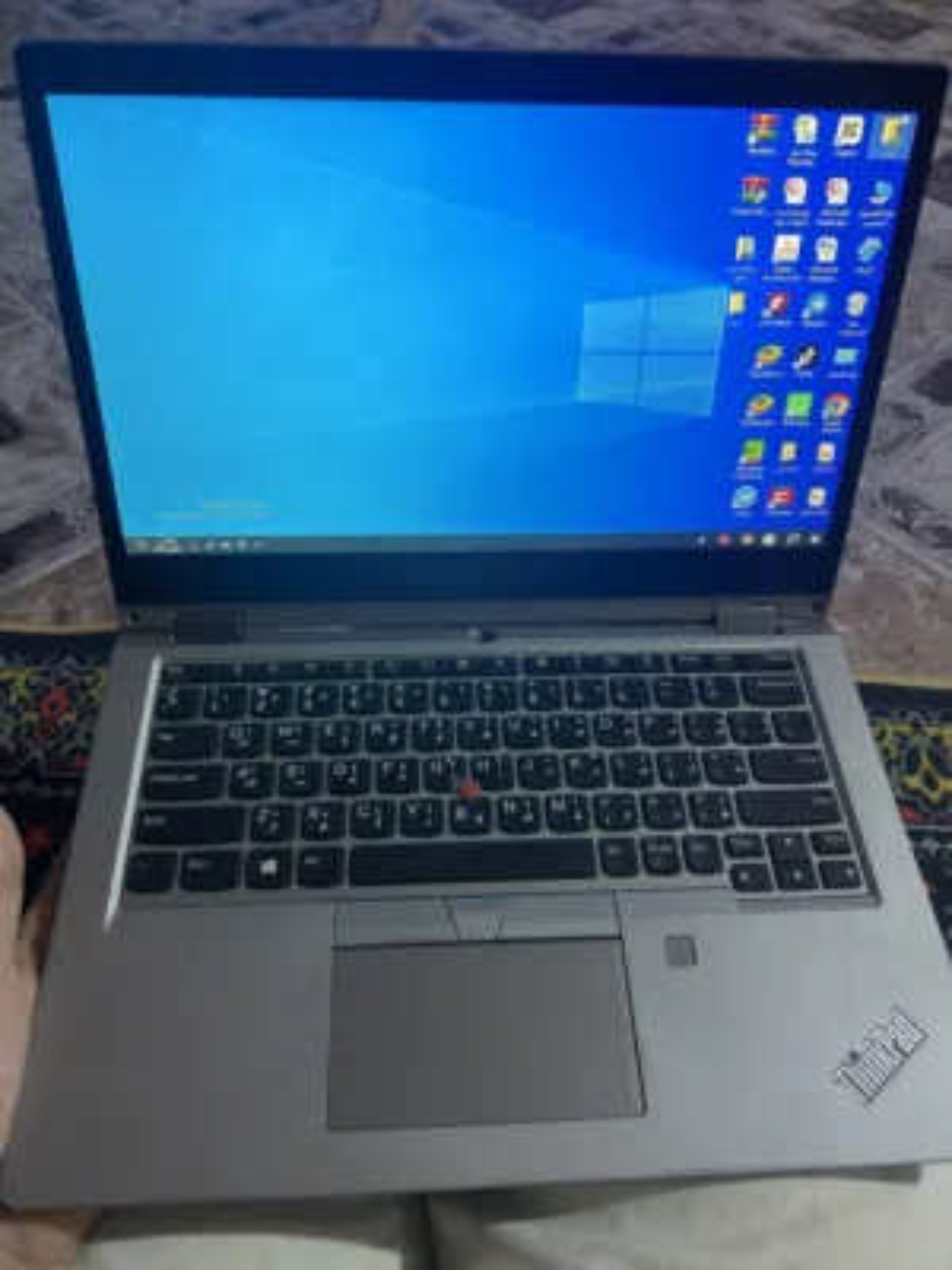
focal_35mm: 26
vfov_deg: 67.3
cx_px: 476
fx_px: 953
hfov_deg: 53.1
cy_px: 635
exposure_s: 1/50
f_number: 1.5
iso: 80
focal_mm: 5.7
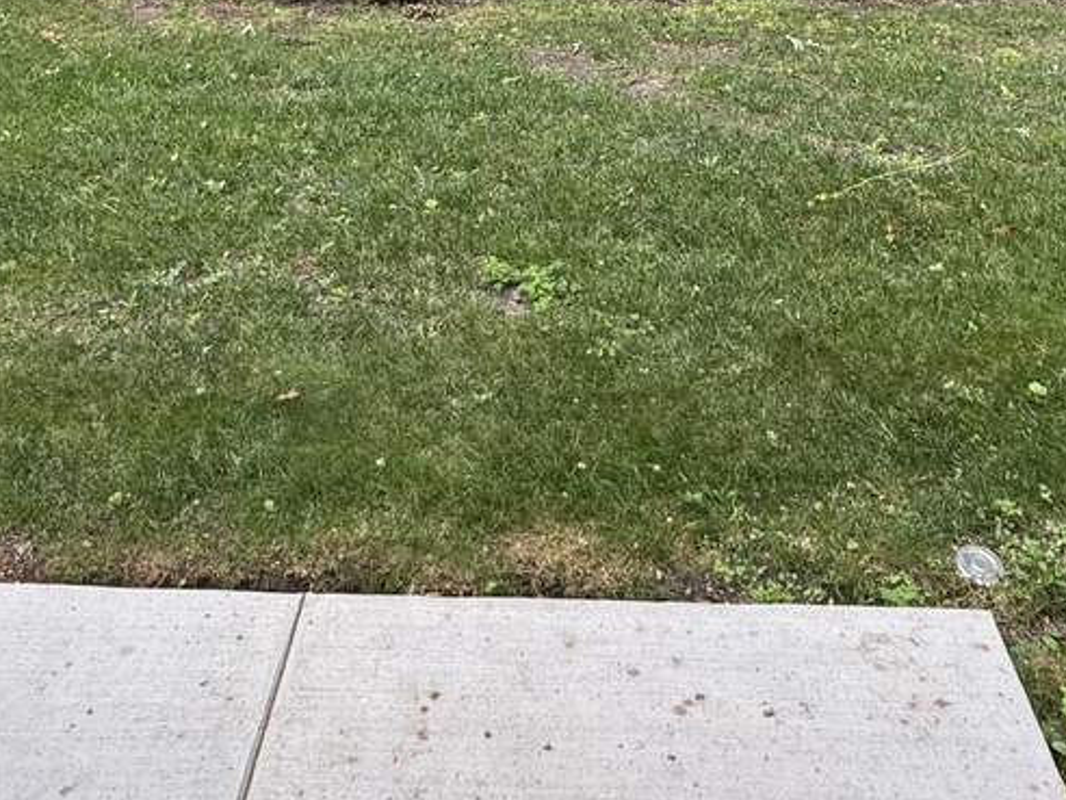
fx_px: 1263
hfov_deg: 45.8
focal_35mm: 41
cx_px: 531
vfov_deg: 32.3
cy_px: -2
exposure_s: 1/99
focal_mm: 2.22
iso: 80
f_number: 2.2
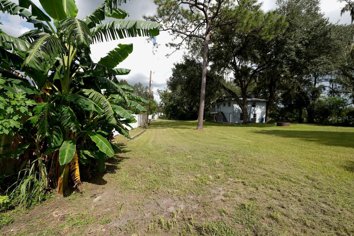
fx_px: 138
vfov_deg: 81.2
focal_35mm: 14
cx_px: 177
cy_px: 118
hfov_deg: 104.2
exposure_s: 1/320
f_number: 4.5
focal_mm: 14
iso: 50
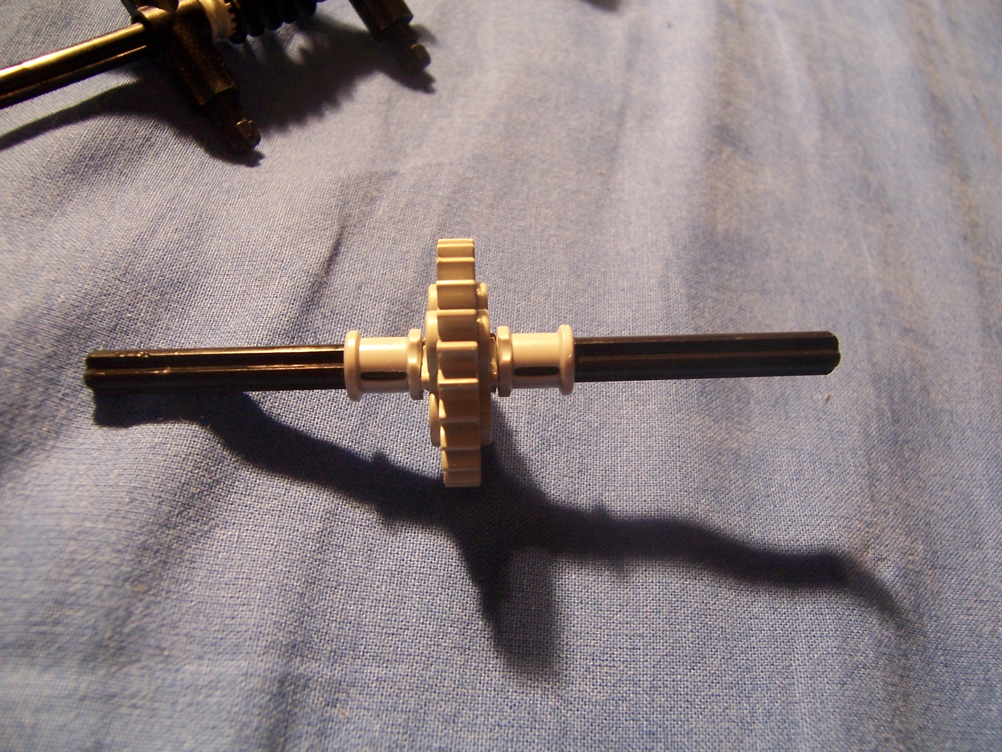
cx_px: 501
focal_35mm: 33
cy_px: 376
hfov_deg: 55.4
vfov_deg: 42.9
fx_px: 955
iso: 140
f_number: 3.4
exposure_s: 1/15
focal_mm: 5.5
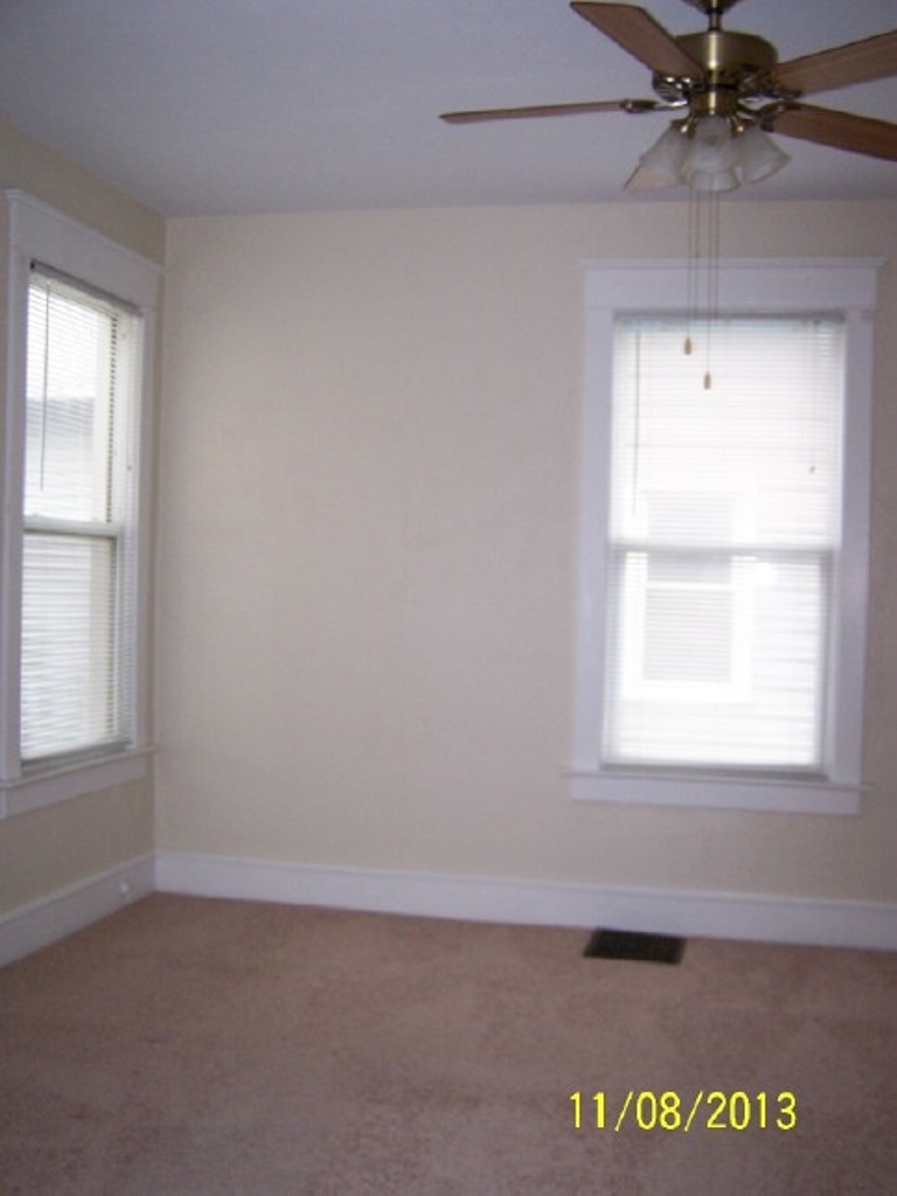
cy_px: 598
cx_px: 448
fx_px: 1313
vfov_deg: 49.0
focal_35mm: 38
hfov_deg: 37.7
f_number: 2.8
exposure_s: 1/60
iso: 140
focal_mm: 6.3
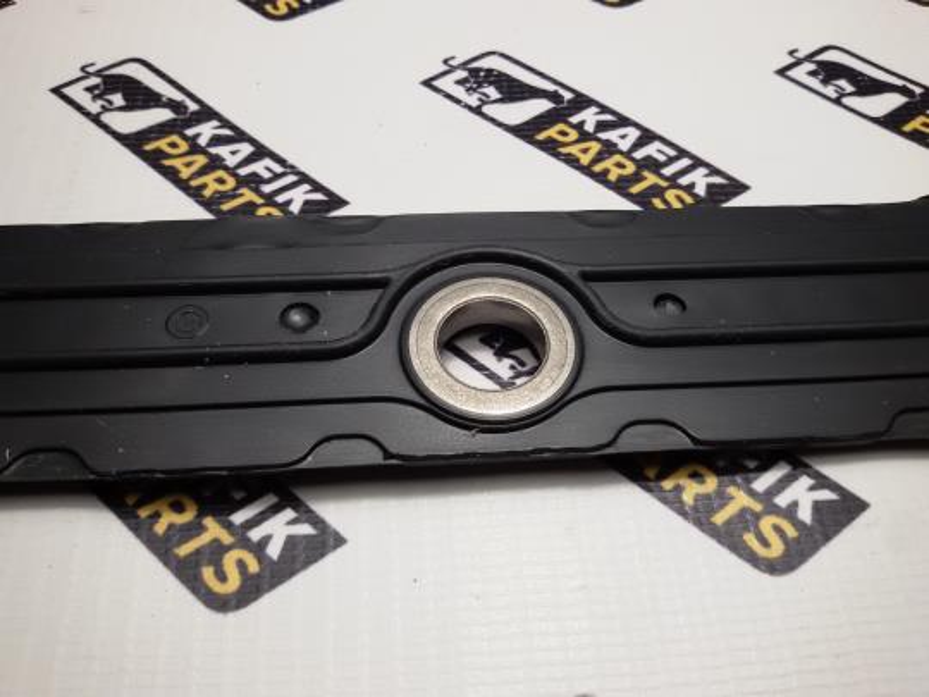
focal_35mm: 31
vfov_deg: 45.4
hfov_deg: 58.4
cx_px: 464
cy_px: 348
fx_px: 832
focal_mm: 2.93
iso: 40
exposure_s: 1/50
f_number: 2.4
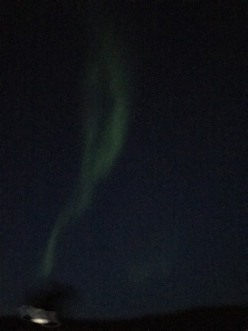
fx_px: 268
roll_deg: +4.3
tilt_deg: +35.6
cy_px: 166
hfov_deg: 49.7
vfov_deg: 63.5
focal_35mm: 28
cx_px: 124
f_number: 1.8
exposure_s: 1/17
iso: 1600
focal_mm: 3.99
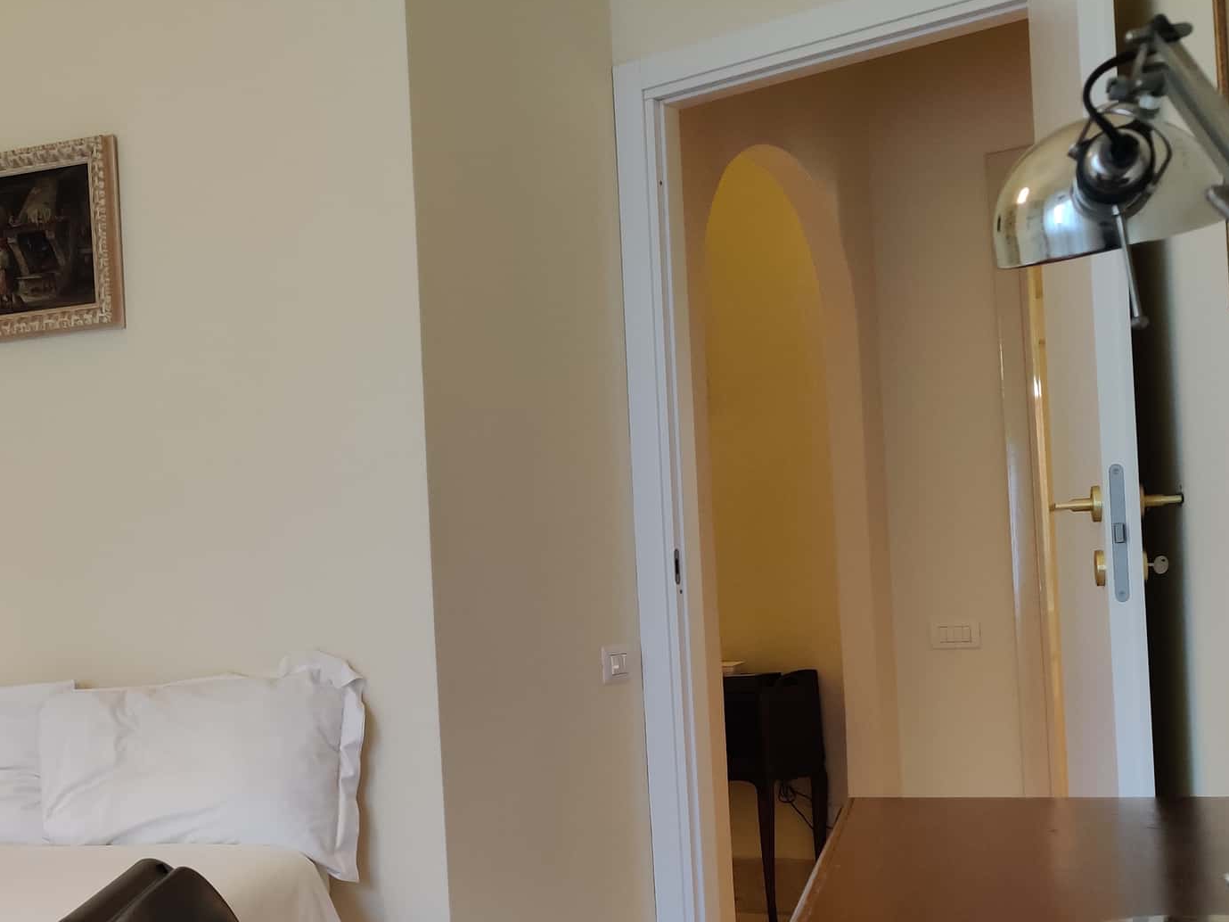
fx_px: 1669
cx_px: 256
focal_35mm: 47
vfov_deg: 30.7
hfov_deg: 39.0
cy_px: 597
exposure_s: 1/50
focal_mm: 4.75
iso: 500
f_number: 1.75
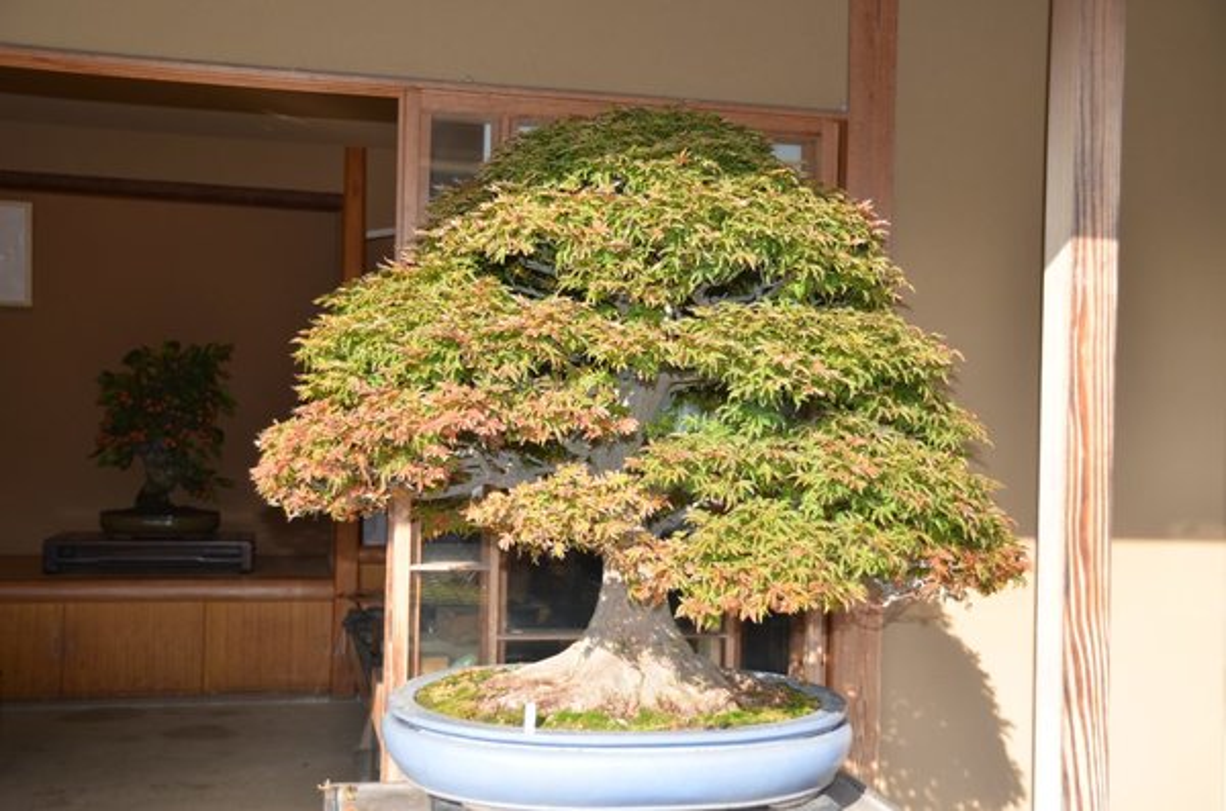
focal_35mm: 44
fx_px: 1478
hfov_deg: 45.1
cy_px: 406
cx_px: 613
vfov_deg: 30.7
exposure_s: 1/250
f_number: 5
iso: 100
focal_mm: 29
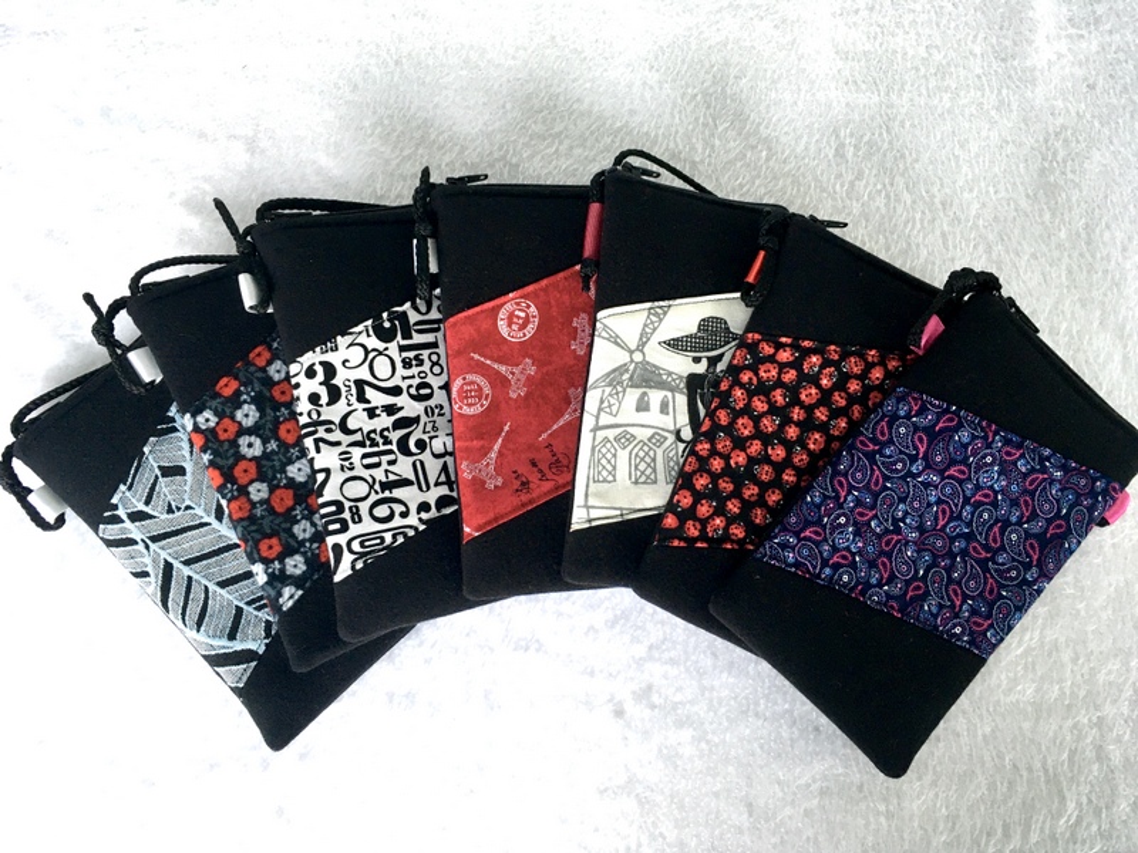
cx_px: 569
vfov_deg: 48.2
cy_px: 426
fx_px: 953
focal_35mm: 29
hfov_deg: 61.7
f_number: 2.2
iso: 100
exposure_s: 1/33
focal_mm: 4.15
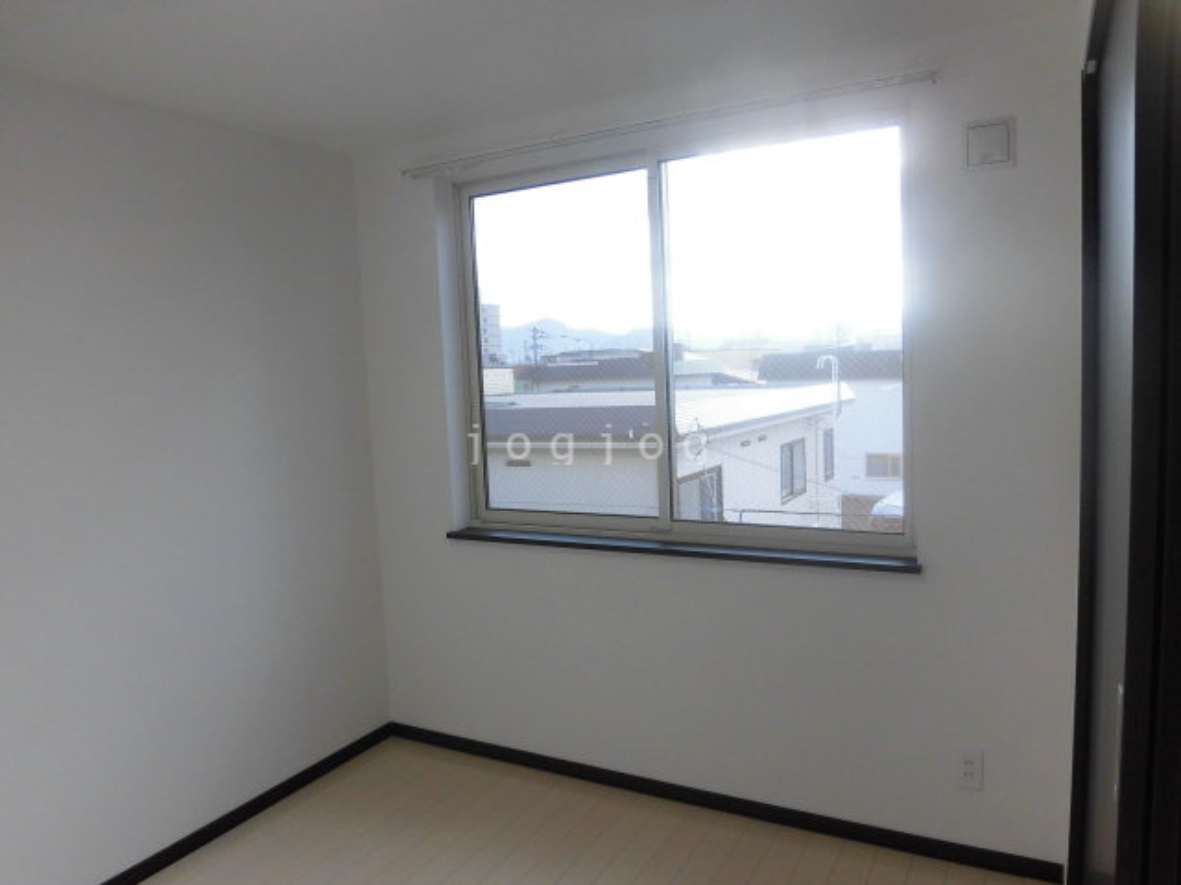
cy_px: 442
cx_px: 590
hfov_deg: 71.6
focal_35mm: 24
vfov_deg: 56.8
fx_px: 819
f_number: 3.1
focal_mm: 4.3
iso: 100
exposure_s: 1/160
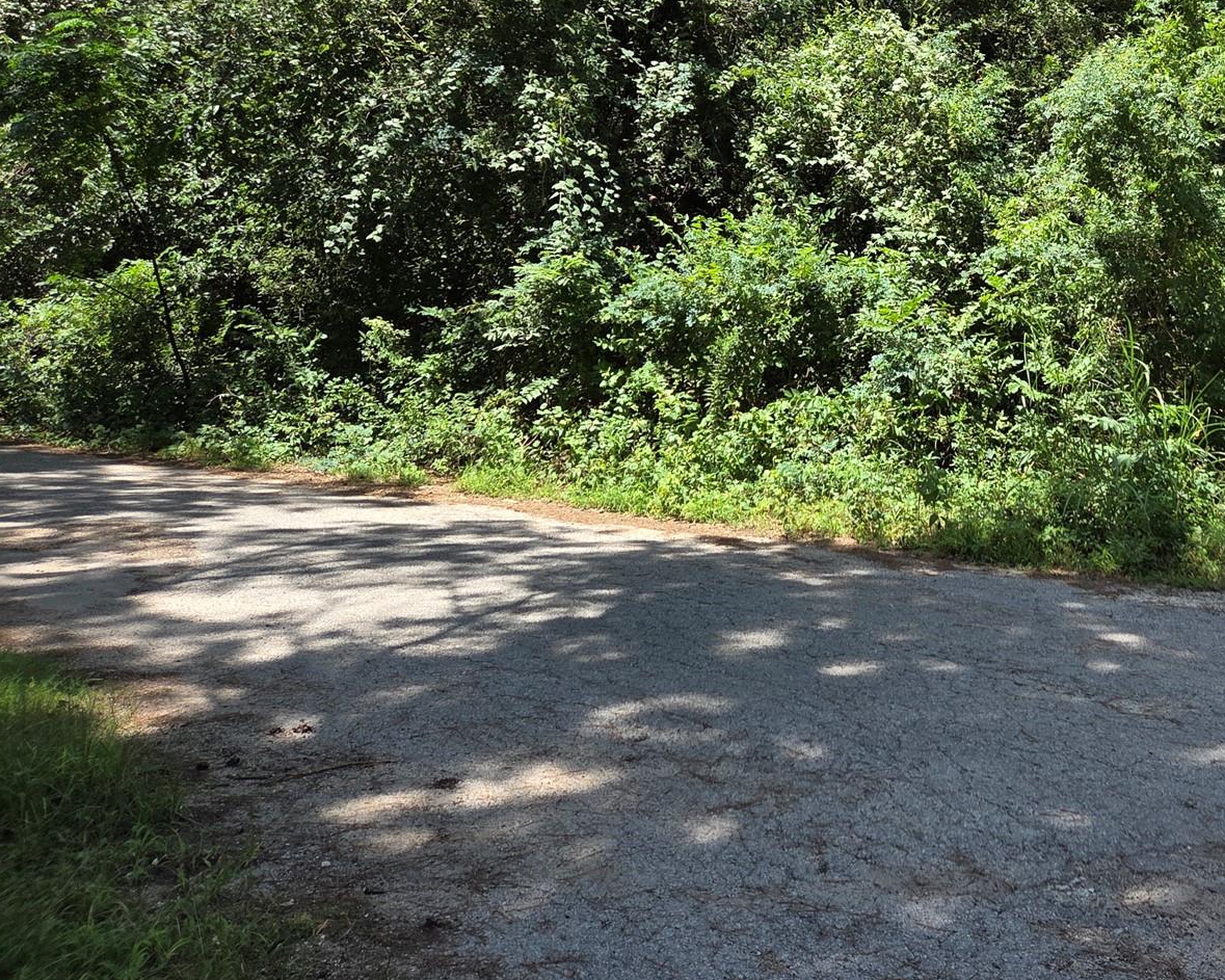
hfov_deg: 43.6
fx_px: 1414
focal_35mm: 39
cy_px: 246
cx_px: 1055
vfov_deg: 37.3
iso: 80
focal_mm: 5.4
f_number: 1.8
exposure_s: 1/1889
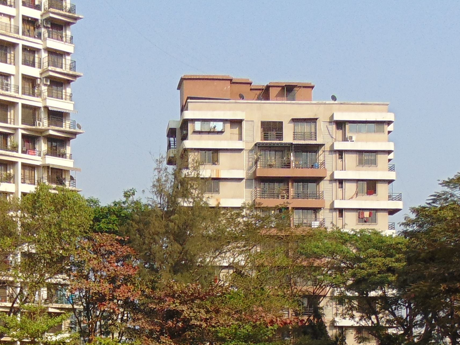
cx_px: 108
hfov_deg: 25.6
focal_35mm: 75
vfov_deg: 18.8
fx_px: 997
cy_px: 382
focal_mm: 4.5
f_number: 3
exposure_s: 1/800
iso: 80
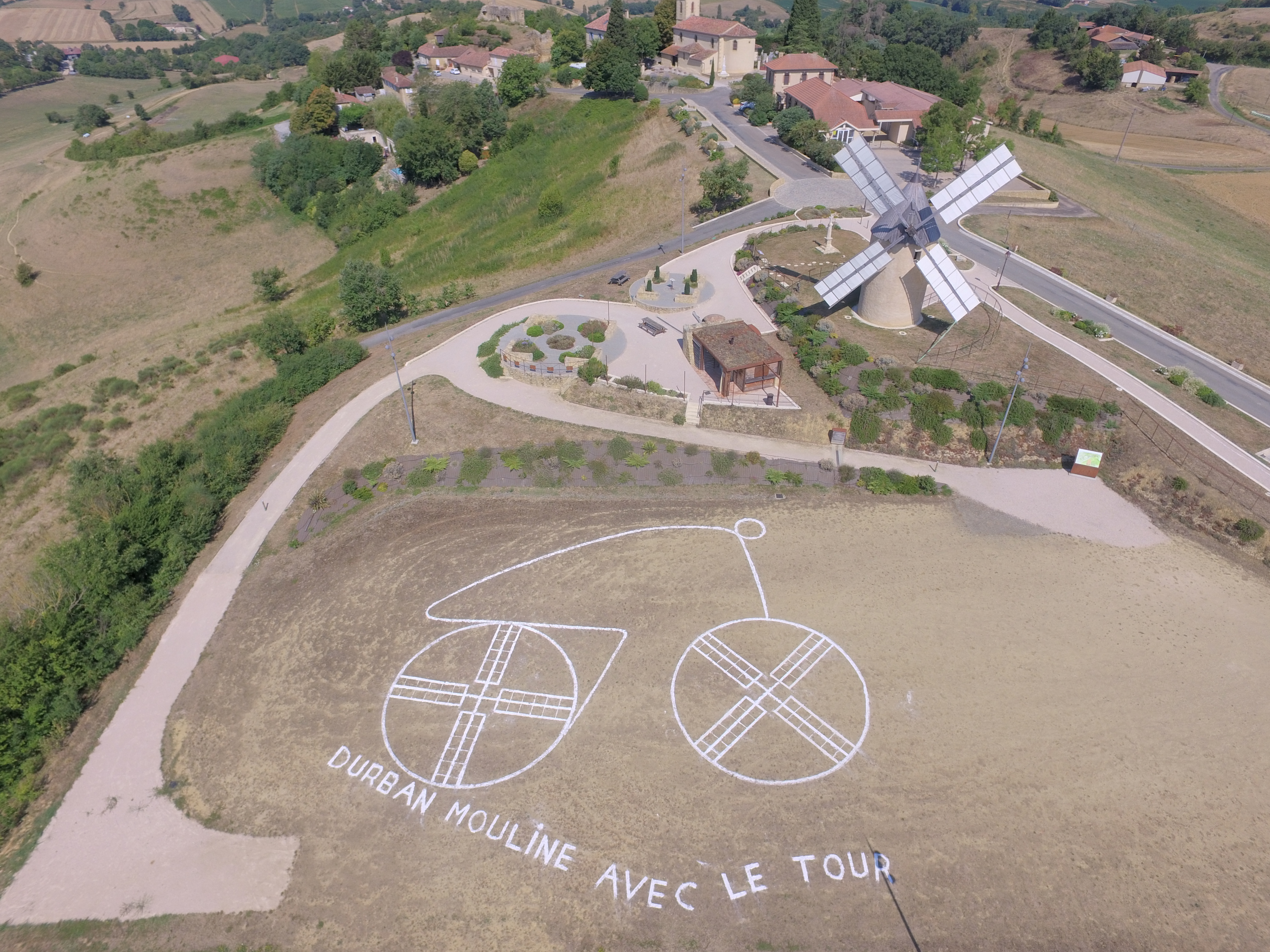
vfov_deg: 66.0
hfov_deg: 81.7
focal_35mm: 20
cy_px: 476
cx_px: 635
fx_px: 734
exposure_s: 1/880
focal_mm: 3.61
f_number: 2.8
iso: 100
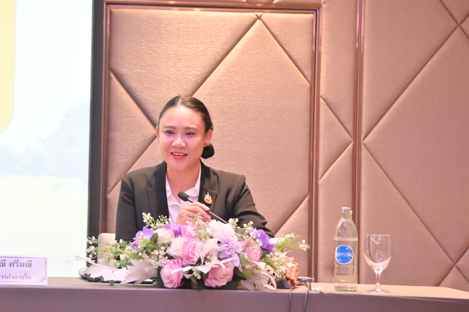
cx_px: 174
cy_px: 125
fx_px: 1862
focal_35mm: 143
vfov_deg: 9.6
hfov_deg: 14.3
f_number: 4.5
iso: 4500
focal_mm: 105
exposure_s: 1/160
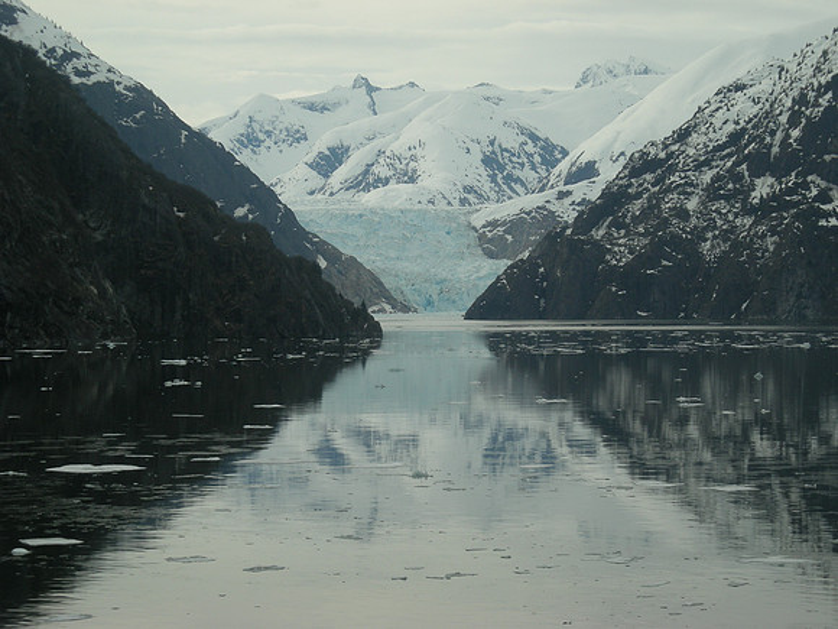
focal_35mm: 105
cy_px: 314
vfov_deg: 14.1
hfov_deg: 18.7
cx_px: 419
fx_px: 2542
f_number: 9.4
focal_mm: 17.1
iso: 50
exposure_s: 1/135
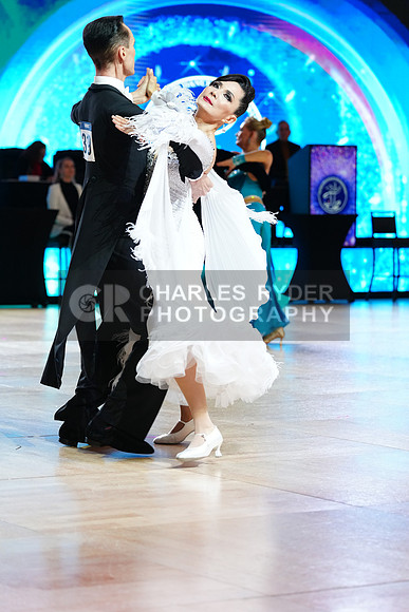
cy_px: 306
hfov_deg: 11.8
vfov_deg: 17.6
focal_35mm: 116
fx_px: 1976
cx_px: 204
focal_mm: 116
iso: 2500
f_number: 4
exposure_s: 1/320
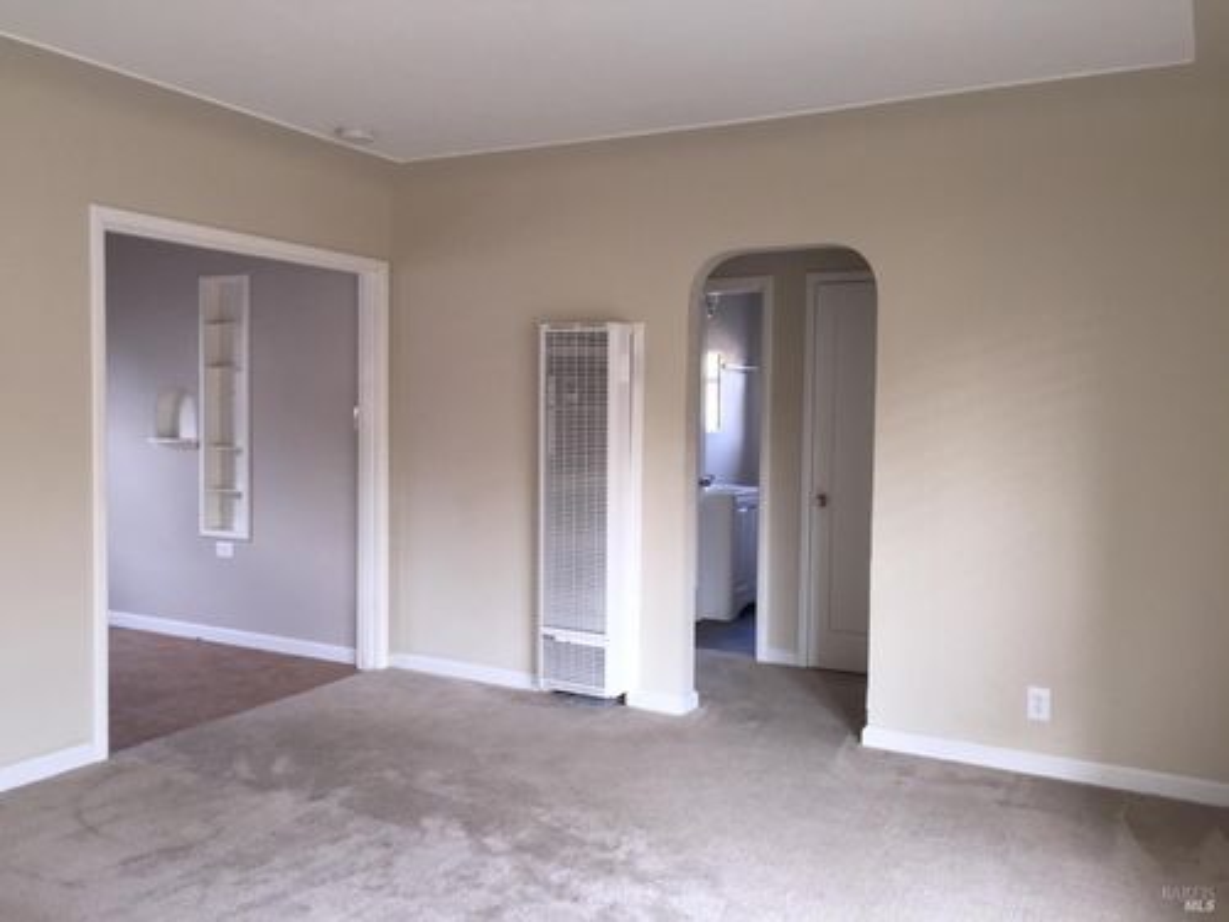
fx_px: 1030
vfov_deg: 48.2
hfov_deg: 61.7
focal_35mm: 29
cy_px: 461
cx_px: 614
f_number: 2.2
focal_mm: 4.15
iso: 40
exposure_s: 1/30
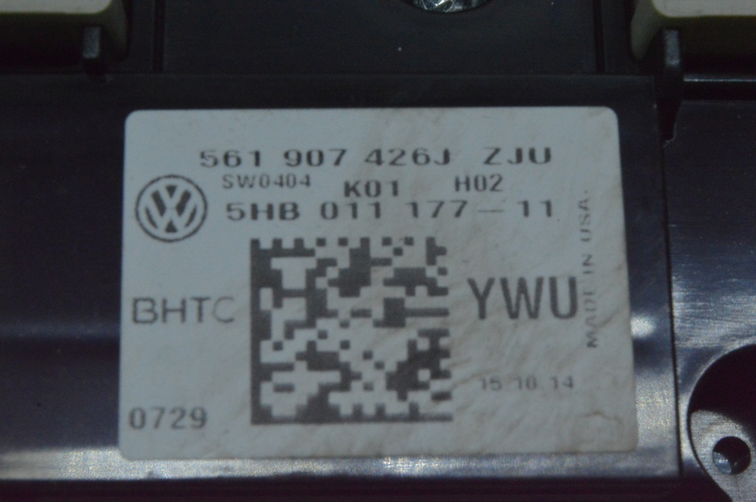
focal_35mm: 82
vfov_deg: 16.5
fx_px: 1731
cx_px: 378
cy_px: 251
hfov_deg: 24.6
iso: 5000
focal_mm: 55
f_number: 36
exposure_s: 1/50
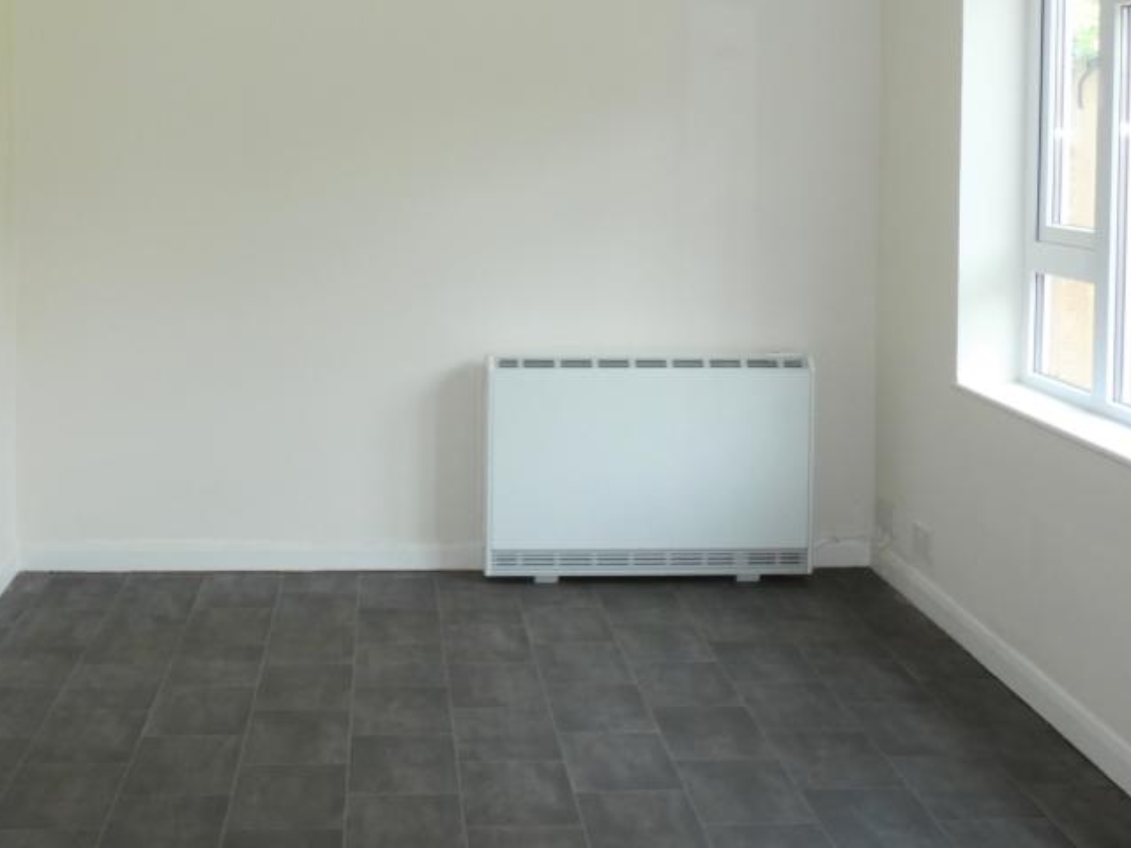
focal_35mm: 48
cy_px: 198
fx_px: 1568
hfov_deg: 39.5
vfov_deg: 29.7
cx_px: 440
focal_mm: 5.3
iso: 200
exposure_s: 1/50
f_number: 3.3
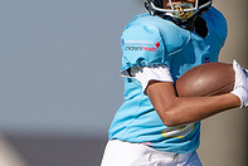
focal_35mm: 1863
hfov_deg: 1.1
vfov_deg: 0.7
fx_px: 12853
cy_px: 200
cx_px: 117
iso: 250
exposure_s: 1/3200
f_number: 5.6
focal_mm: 400
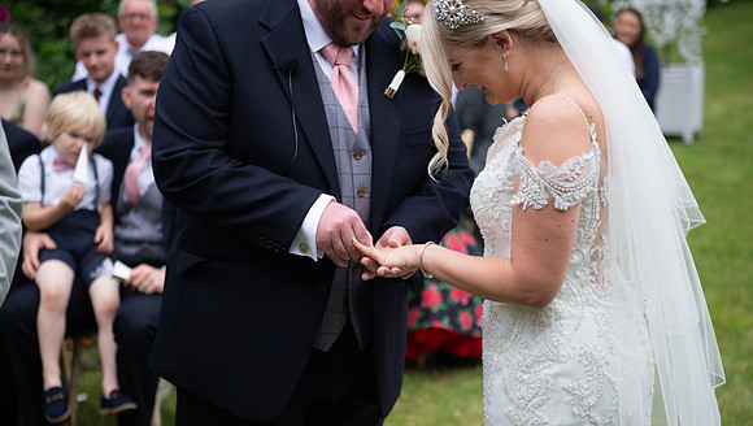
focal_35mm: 73
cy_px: 250
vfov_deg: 16.6
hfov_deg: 28.9
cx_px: 376
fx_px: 1463
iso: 100
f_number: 2.8
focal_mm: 70
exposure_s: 1/640
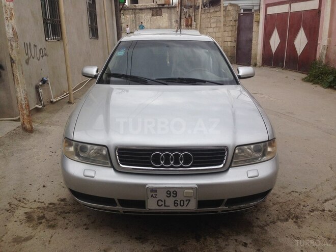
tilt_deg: -15.9
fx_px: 320
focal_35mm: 33
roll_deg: -1.3
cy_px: 126
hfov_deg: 55.4
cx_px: 168
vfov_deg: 42.9
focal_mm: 4.12
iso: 50
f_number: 2.4
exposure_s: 1/281
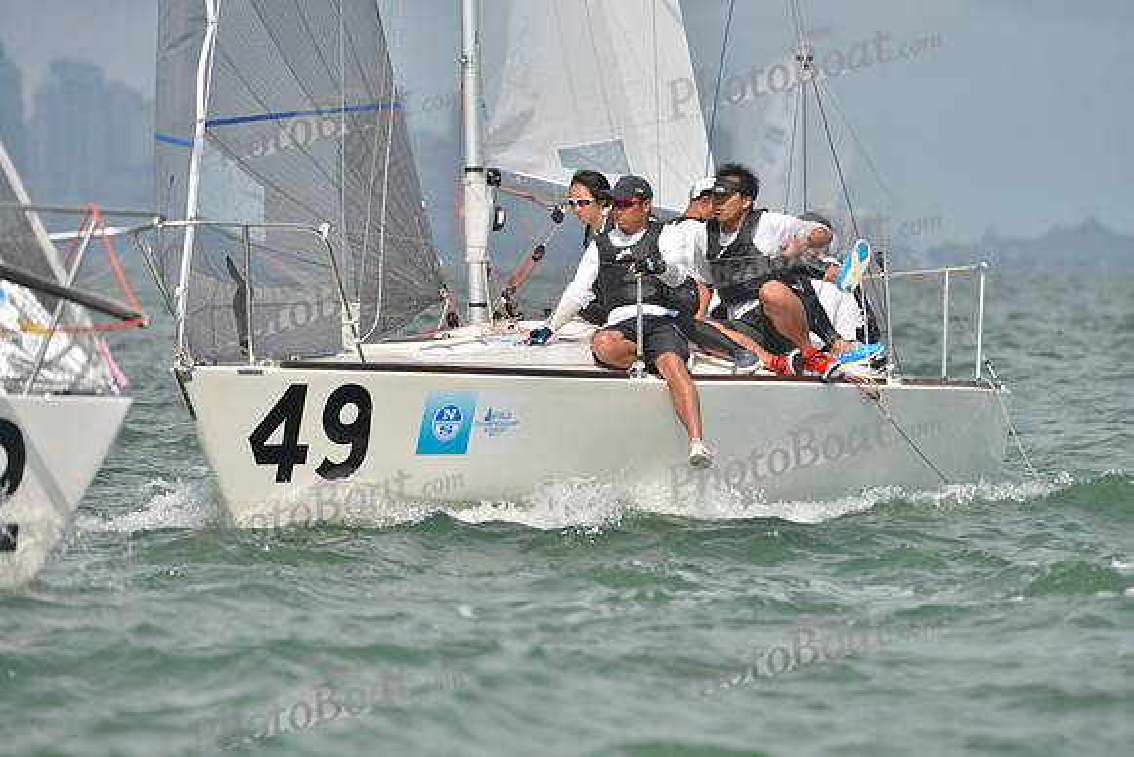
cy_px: 378
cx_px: 567
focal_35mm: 400
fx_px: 12602
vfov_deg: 3.4
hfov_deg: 5.2
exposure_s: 1/1600
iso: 400
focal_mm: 400
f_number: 8
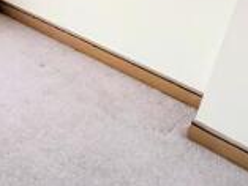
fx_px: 373
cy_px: -7
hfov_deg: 34.8
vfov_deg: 26.3
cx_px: 27
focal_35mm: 52
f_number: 2.2
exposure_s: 1/100
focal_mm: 1.83
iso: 78
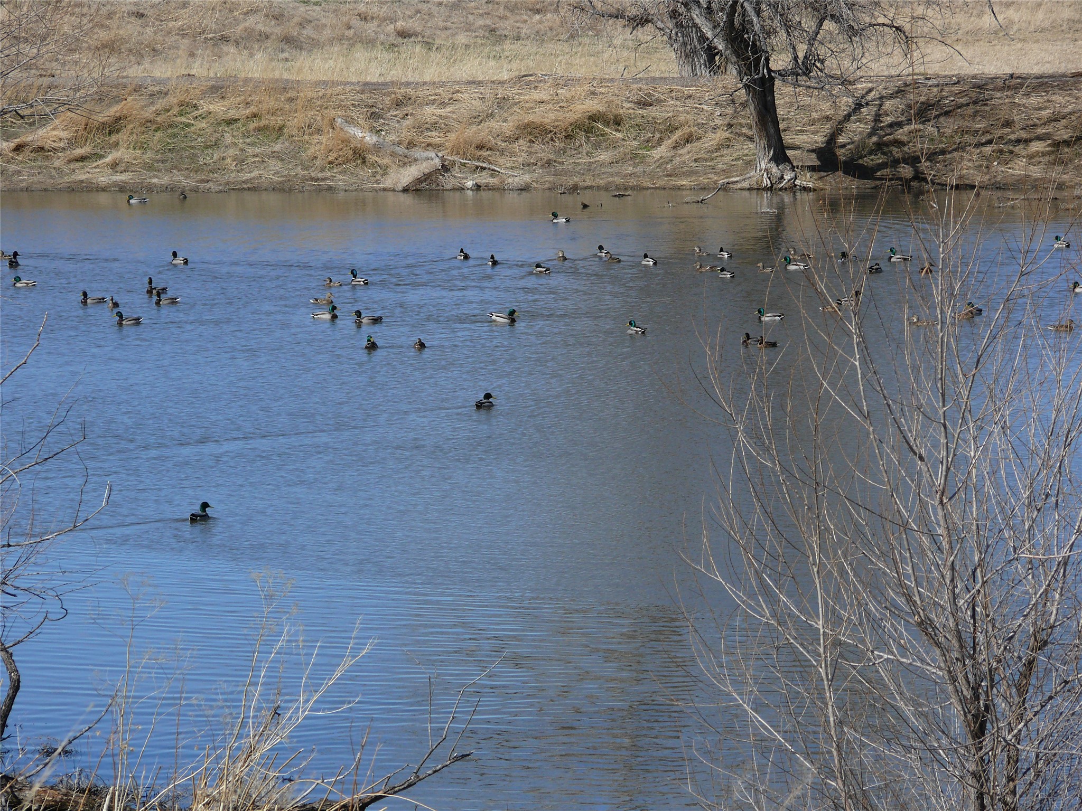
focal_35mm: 291
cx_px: 541
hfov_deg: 6.8
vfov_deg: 5.1
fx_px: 9096
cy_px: 406
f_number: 7.1
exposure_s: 1/400
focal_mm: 61.6
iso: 100
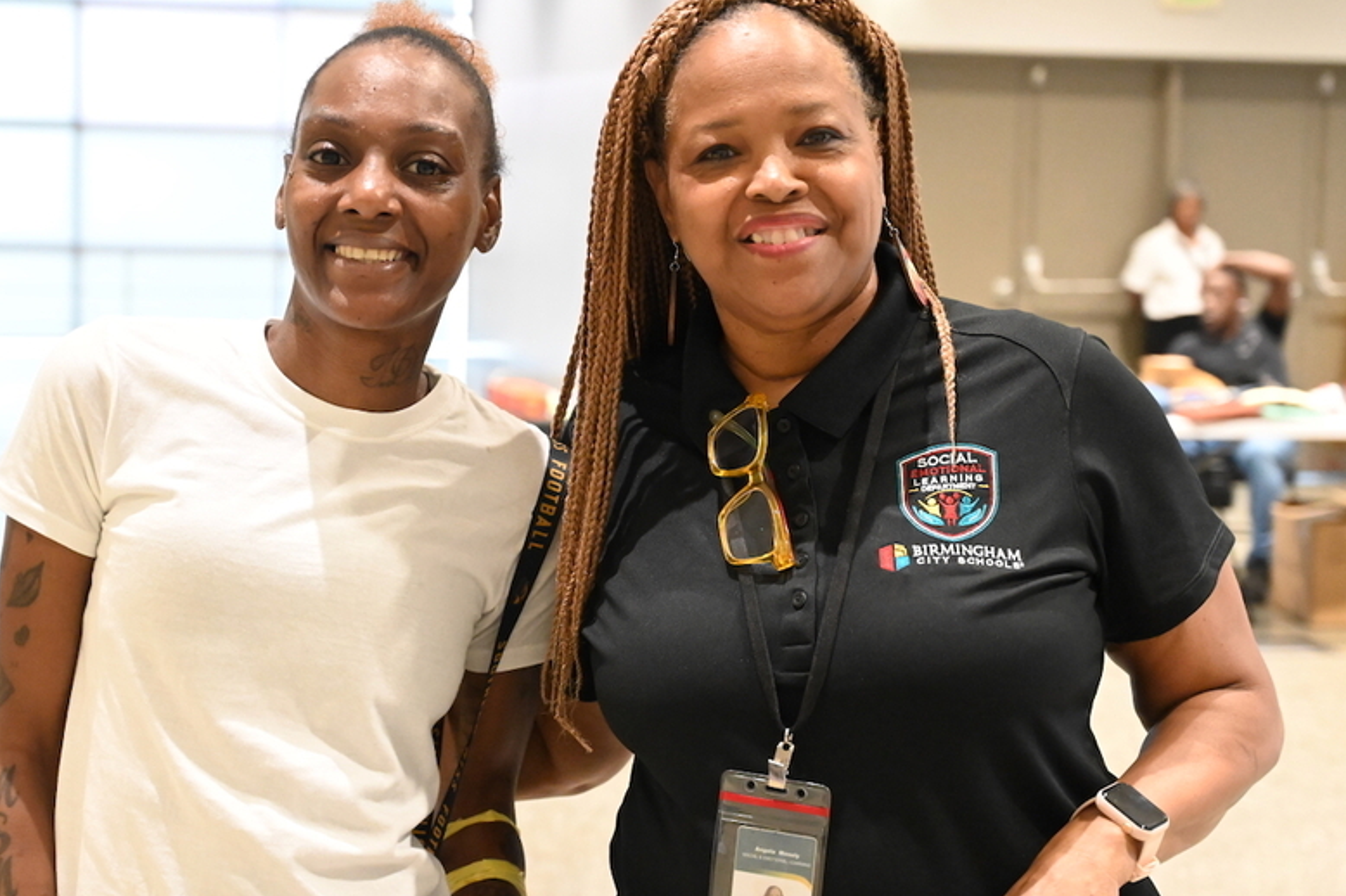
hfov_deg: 27.0
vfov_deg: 18.2
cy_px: 413
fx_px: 2803
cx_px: 616
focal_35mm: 75
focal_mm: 57
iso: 10000
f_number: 4
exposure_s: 1/200
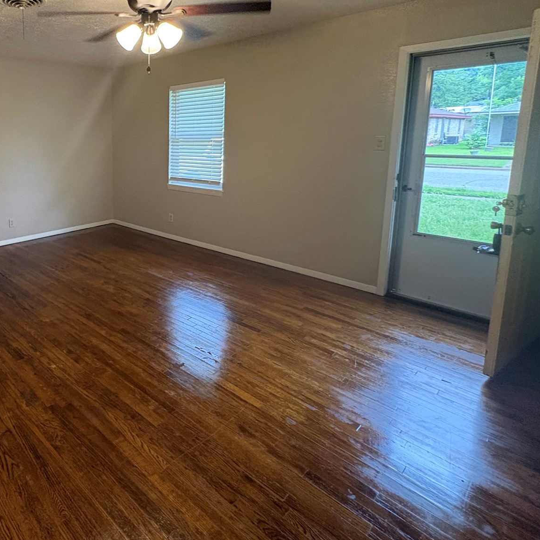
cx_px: 103
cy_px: 187
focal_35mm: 22
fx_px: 388
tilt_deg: -8.1
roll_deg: +0.3
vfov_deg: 68.0
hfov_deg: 63.2
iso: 500
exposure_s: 1/60
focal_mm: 2.22
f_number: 2.2
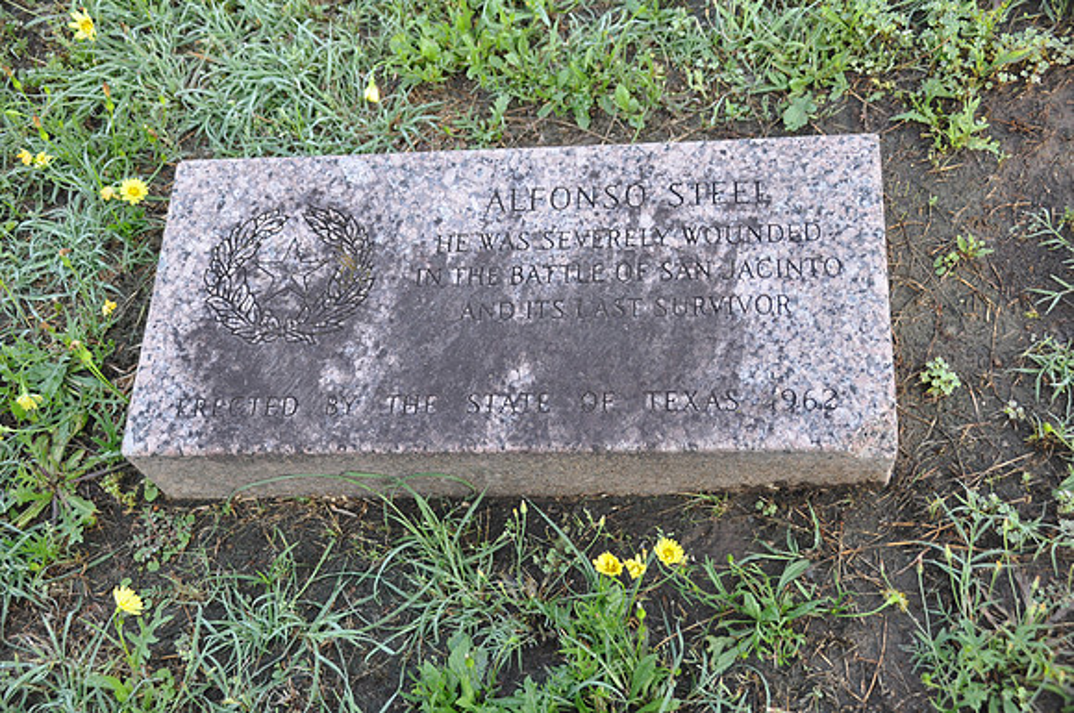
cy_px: 356
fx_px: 1385
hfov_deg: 42.4
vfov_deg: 28.9
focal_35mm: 46
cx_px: 537
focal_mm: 31
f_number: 4.5
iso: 400
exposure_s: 1/80
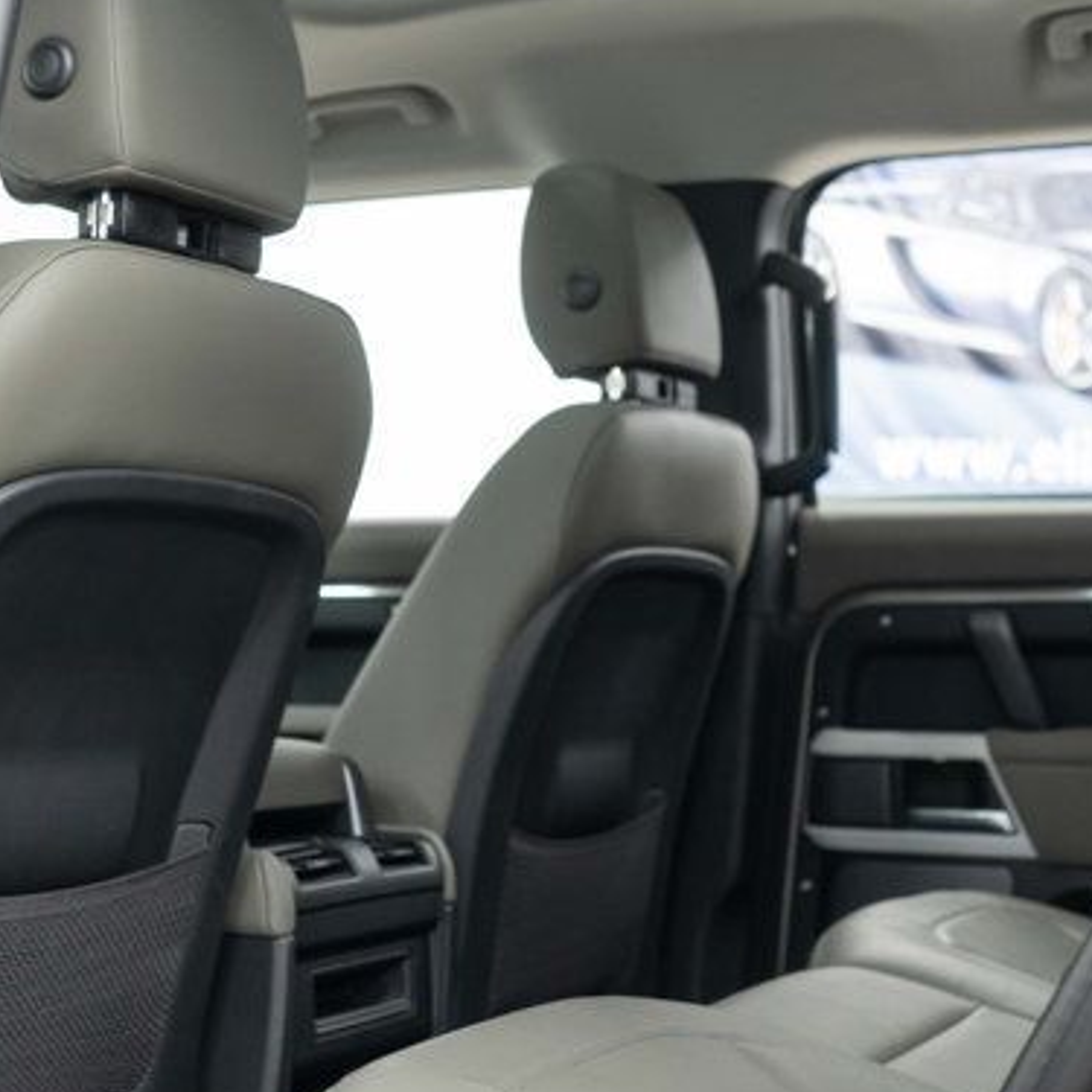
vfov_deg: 26.4
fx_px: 2320
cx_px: 550
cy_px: 450
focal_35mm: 65
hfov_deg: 26.5
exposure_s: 1/50
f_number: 3.2
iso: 1250
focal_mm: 28
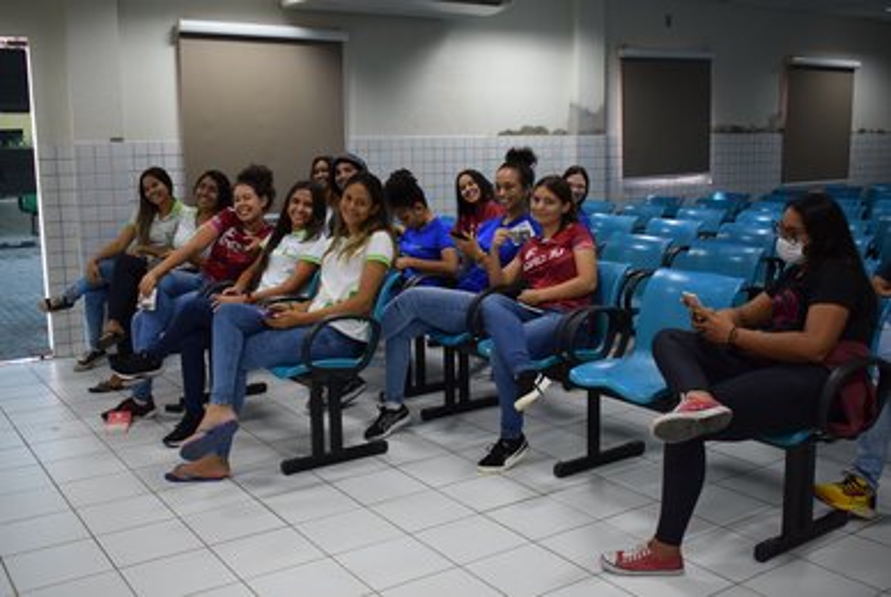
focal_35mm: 36
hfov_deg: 53.1
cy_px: 298
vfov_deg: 37.0
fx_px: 892
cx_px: 446
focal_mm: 24
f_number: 4
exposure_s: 1/60
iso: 900
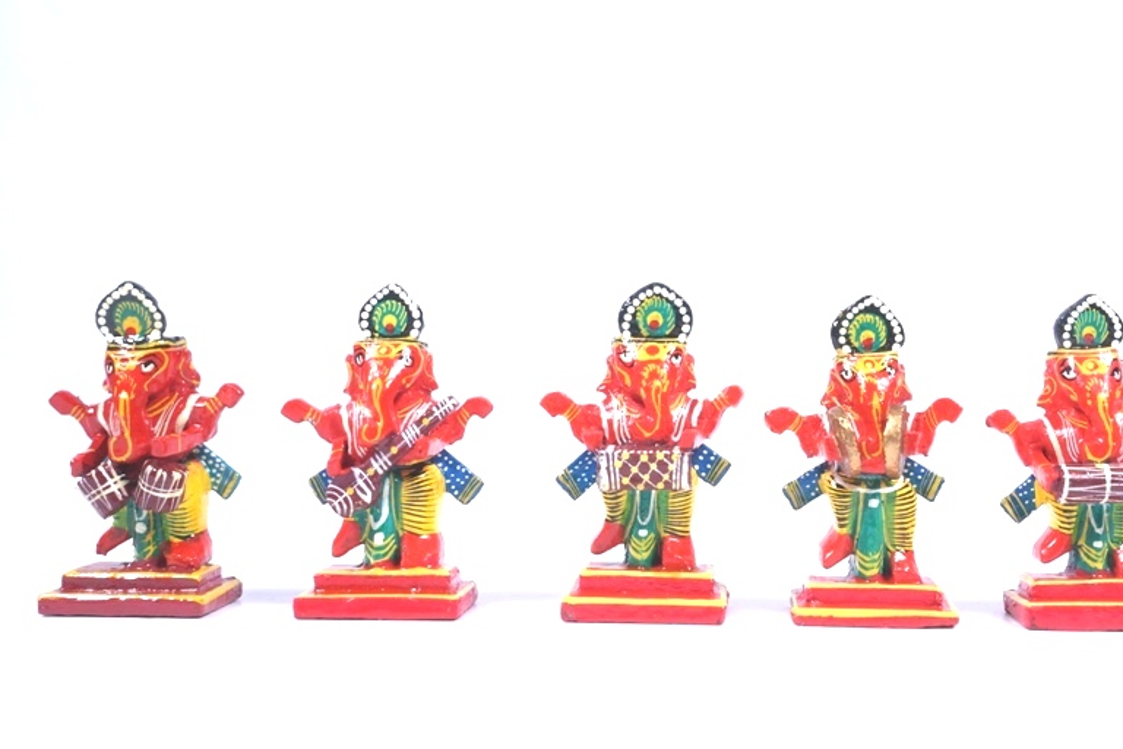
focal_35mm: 40
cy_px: 403
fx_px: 1248
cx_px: 722
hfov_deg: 47.9
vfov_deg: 33.4
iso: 250
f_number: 16
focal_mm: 30
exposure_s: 1/160
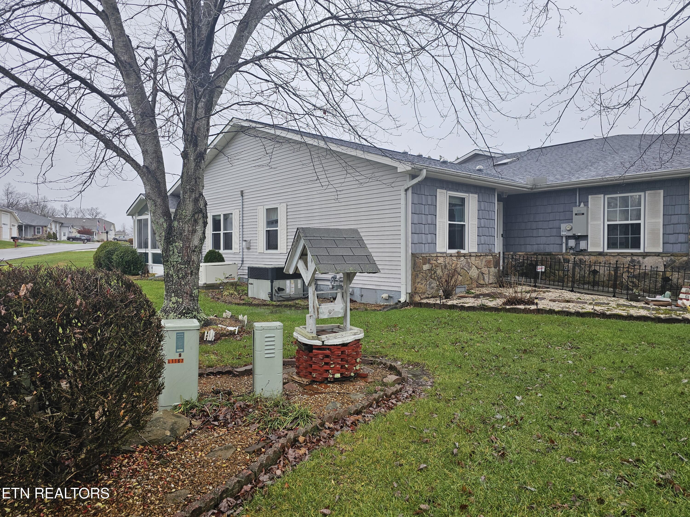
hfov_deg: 73.9
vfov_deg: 58.9
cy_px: 258
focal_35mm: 23
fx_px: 458
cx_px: 345
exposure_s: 1/180
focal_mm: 6.3
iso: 20
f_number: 1.7
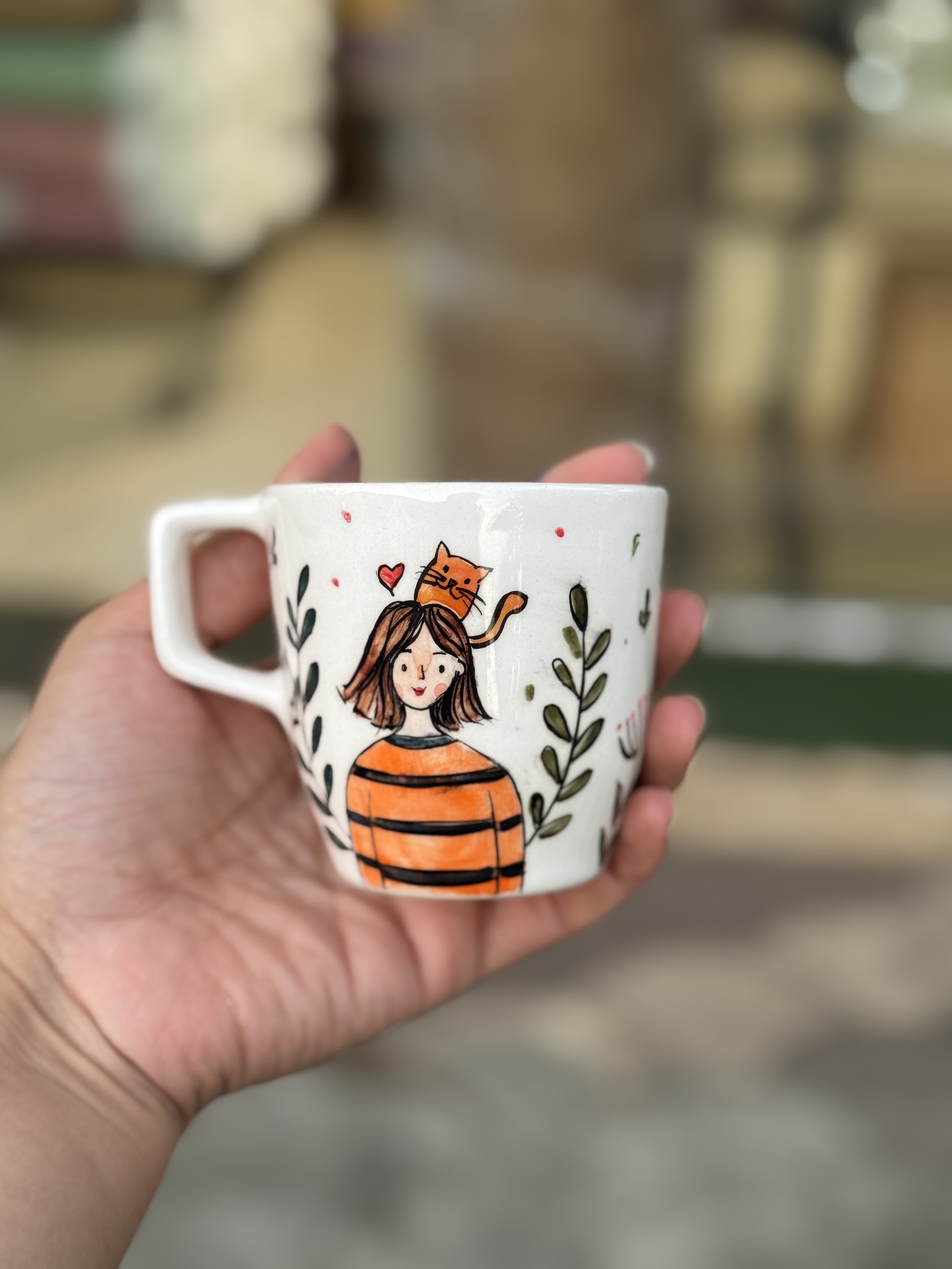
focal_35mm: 48
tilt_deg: -28.4
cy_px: 634
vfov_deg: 39.7
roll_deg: -1.4
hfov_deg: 30.3
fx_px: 1760
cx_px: 476
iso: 50
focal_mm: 6.76
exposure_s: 1/50
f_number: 1.78
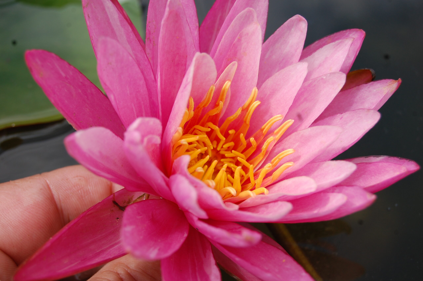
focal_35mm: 82
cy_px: 140
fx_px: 968
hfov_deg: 24.6
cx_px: 212
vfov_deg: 16.5
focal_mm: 55
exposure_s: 1/250
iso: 200
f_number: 8
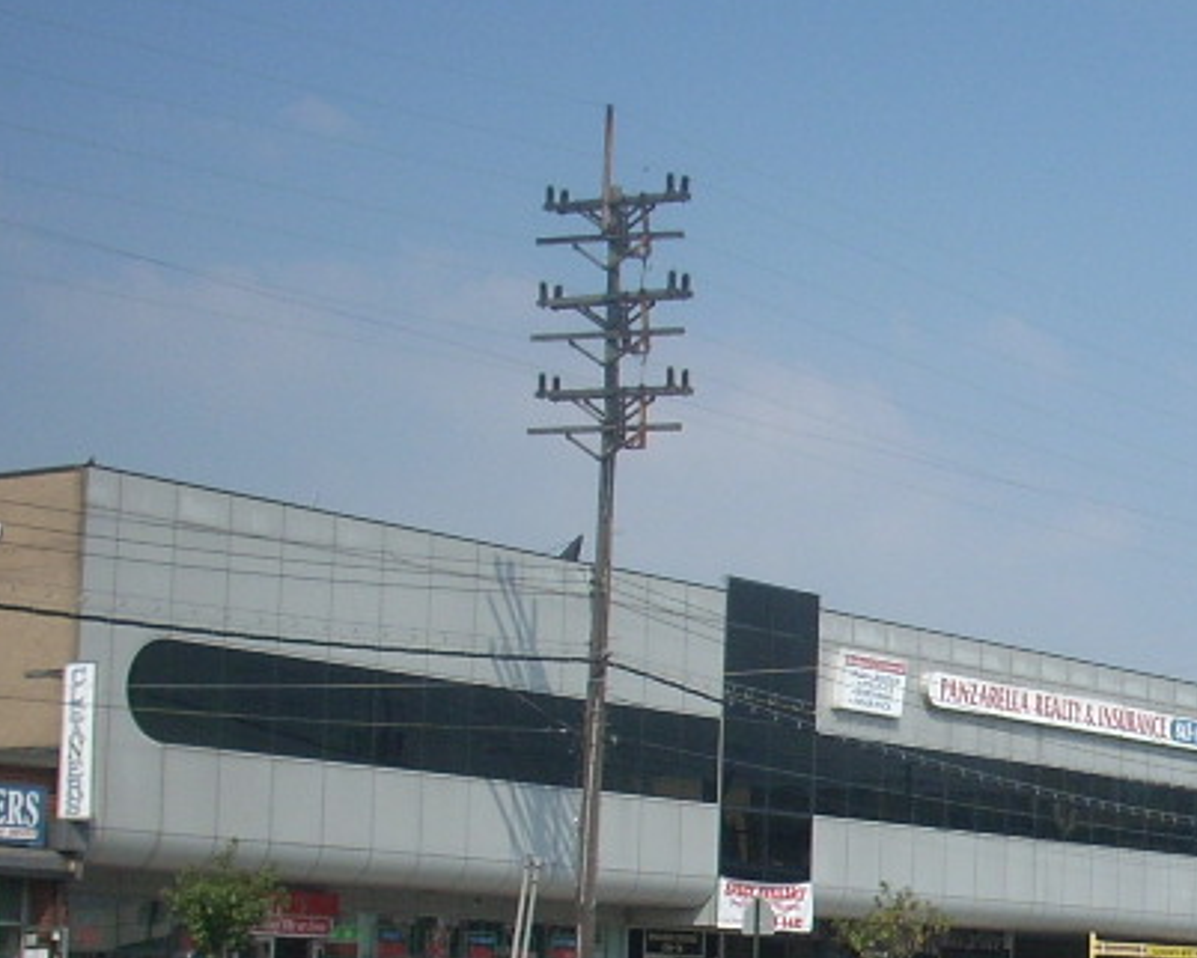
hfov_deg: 20.0
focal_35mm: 92
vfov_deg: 16.6
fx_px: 3261
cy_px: 723
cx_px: 1260
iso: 64
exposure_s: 1/386
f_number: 5.6
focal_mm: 6.2
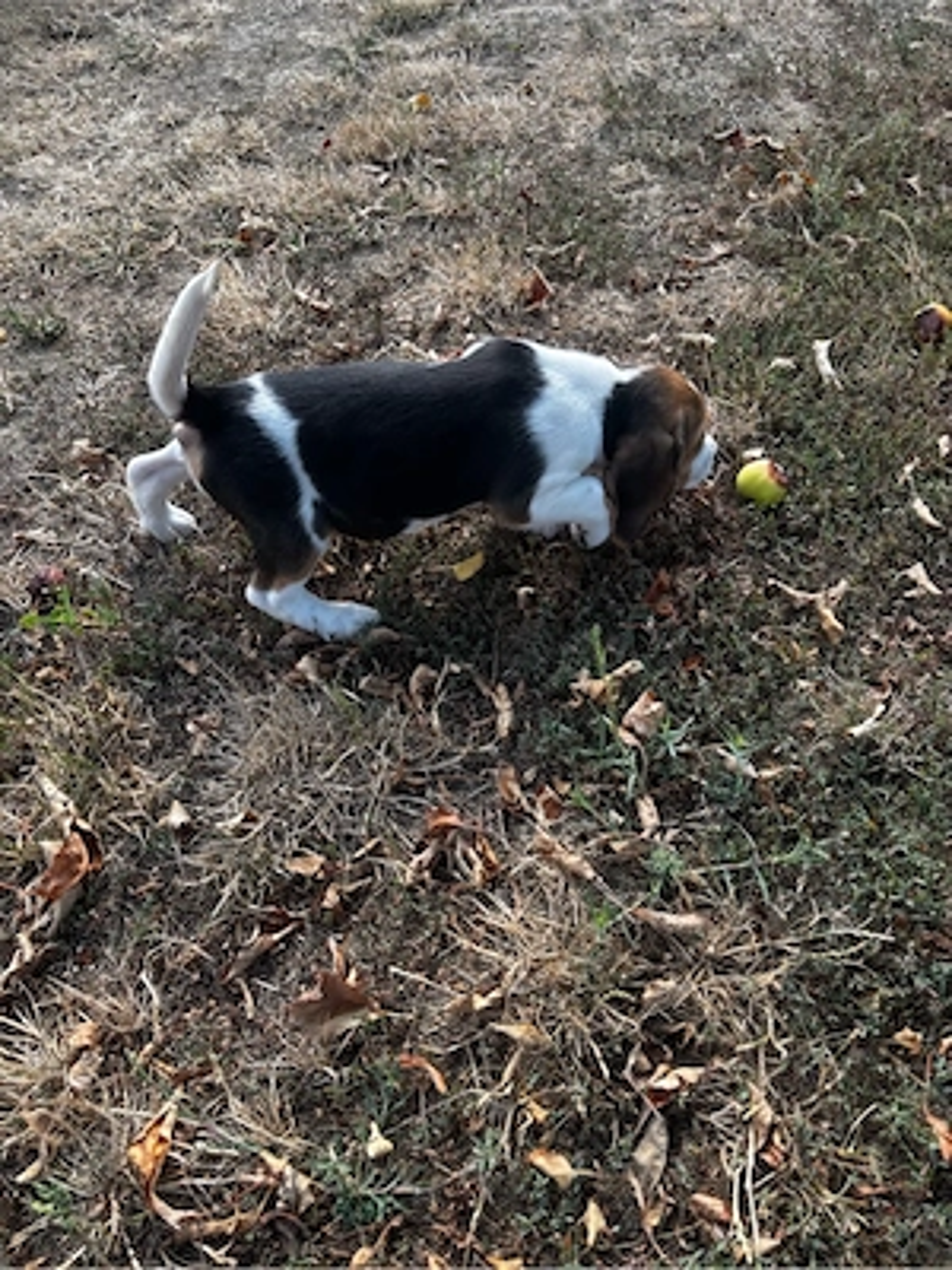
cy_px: 635
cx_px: 476
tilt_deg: -50.5
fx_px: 953
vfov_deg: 67.3
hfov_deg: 53.1
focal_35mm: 26
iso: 40
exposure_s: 1/264
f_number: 1.6
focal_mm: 5.96
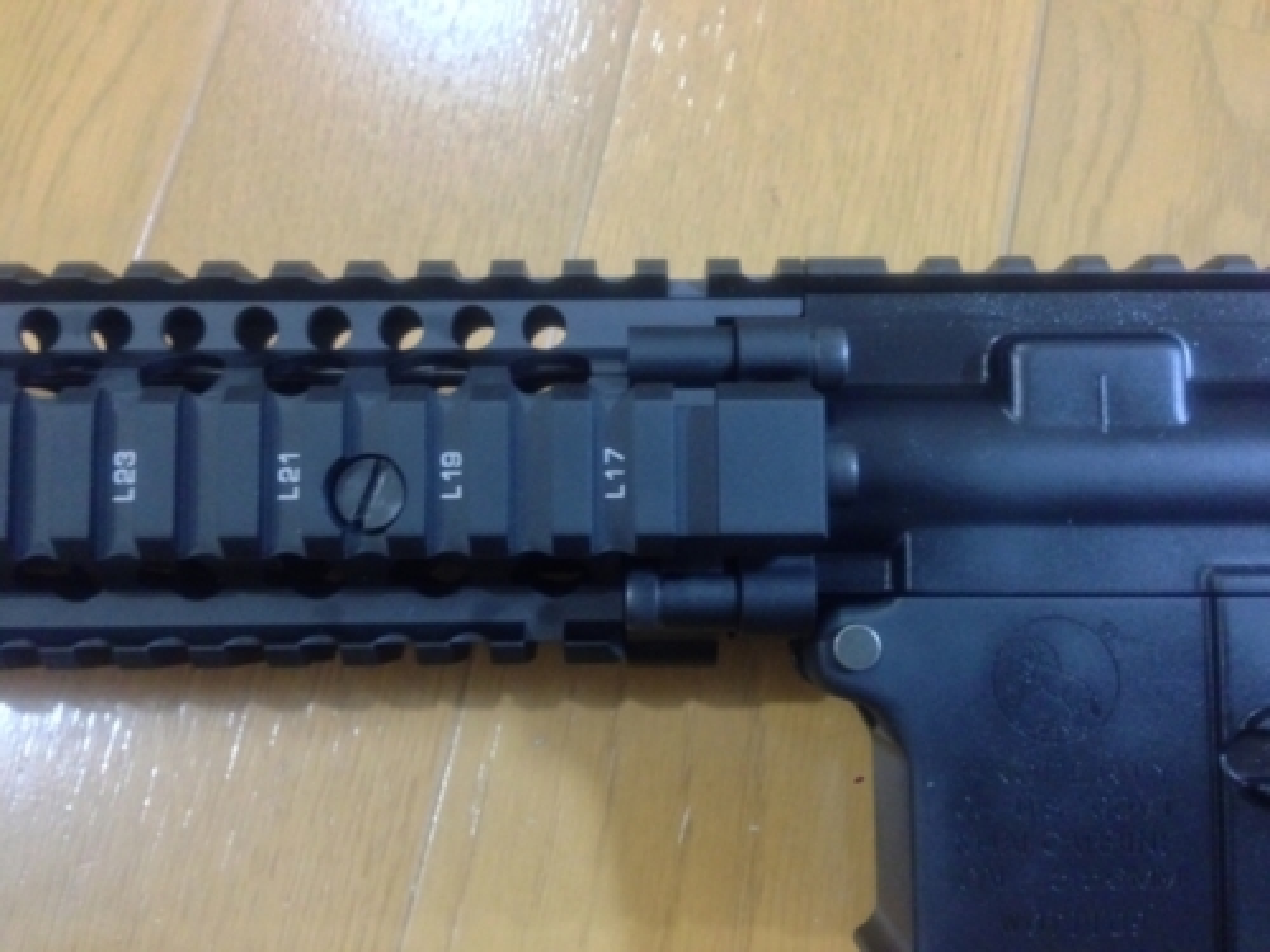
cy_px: 476
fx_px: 1211
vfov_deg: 42.9
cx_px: 635
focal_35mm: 33
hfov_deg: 55.4
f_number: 2.4
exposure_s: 1/15
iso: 640
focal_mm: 4.12
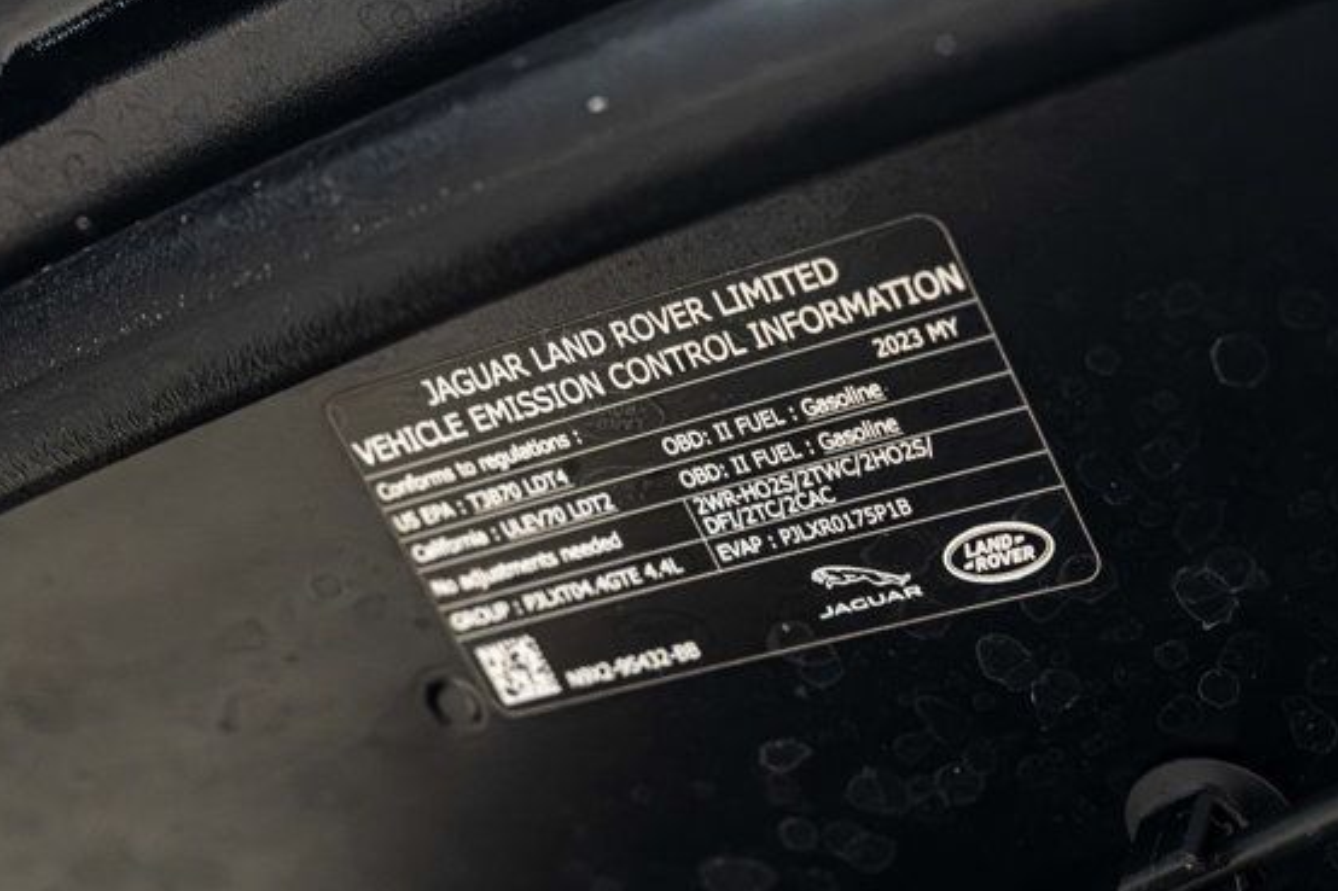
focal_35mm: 74
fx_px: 2749
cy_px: 499
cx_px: 783
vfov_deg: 18.4
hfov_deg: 27.3
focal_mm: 40
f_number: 4
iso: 1600
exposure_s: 1/25
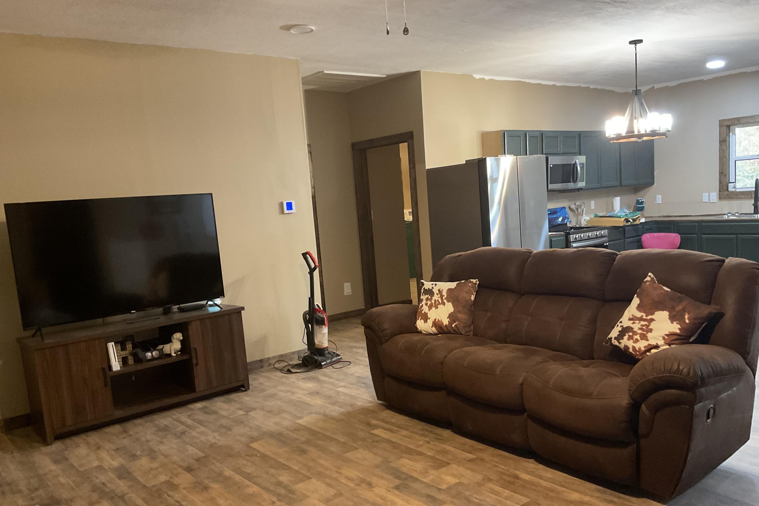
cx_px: 378
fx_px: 654
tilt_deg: -9.0
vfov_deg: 42.2
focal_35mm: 31
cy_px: 289
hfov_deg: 60.3
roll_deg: +3.2
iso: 250
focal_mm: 3
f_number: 1.8
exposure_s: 1/30
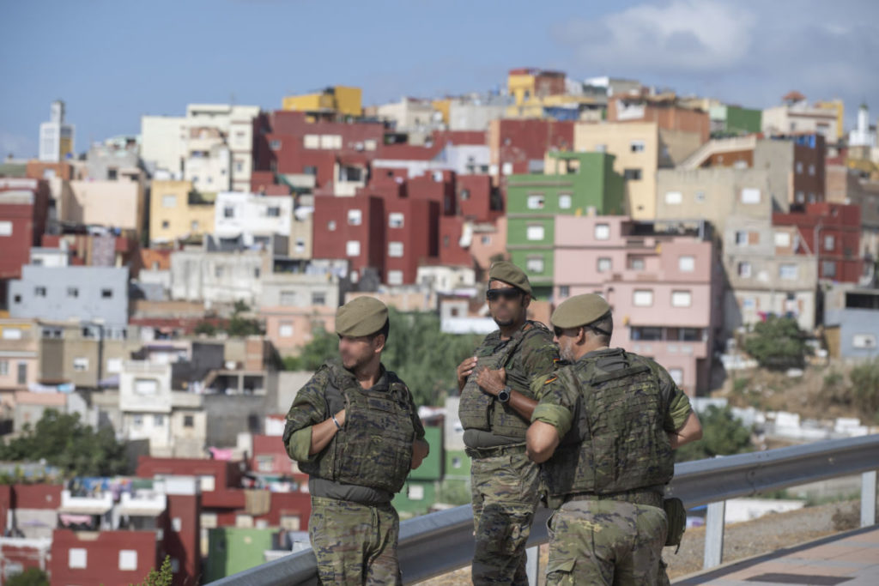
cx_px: 440
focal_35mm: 112
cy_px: 293
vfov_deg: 12.2
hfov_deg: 18.3
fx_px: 2735
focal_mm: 112
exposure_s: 1/8000
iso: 800
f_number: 4.5
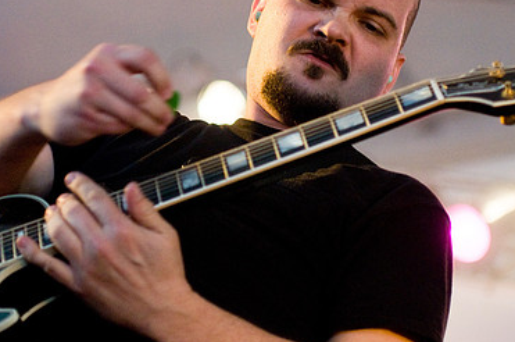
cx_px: 243
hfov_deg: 12.5
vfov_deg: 8.3
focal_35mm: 164
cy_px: 127
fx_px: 2342
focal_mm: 70
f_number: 2.8
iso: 800
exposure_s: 1/250
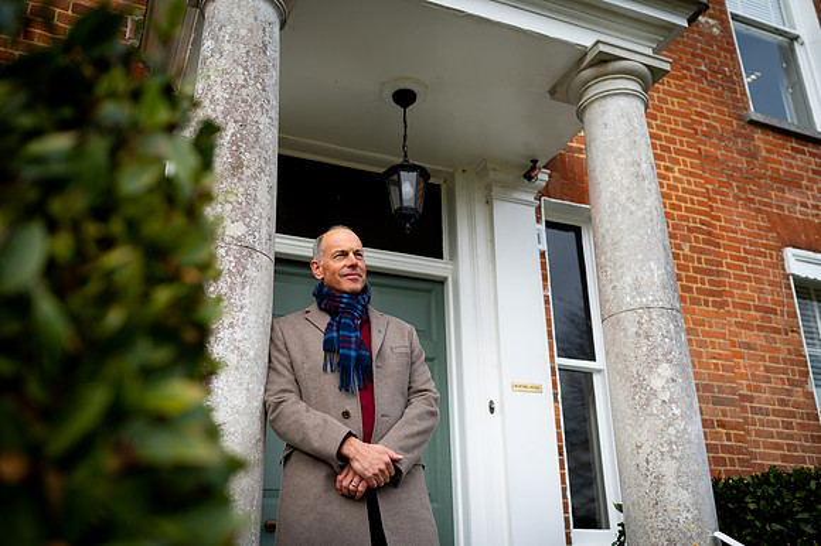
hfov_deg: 54.5
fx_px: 798
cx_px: 410
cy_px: 273
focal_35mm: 35
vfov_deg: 37.8
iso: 100
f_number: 2.5
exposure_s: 1/1000
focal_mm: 35
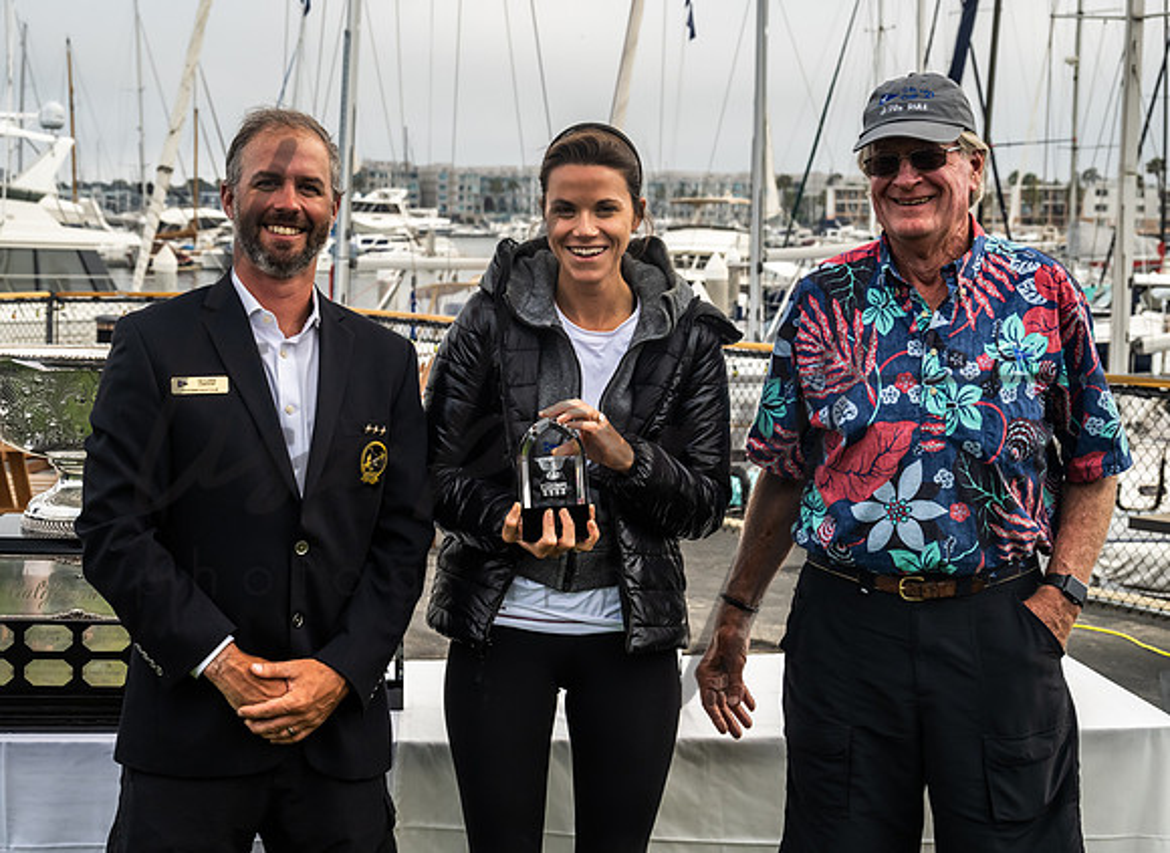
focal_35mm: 62
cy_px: 372
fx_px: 2082
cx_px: 584
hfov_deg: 31.4
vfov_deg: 23.1
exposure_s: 1/200
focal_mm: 52
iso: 800
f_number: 7.1
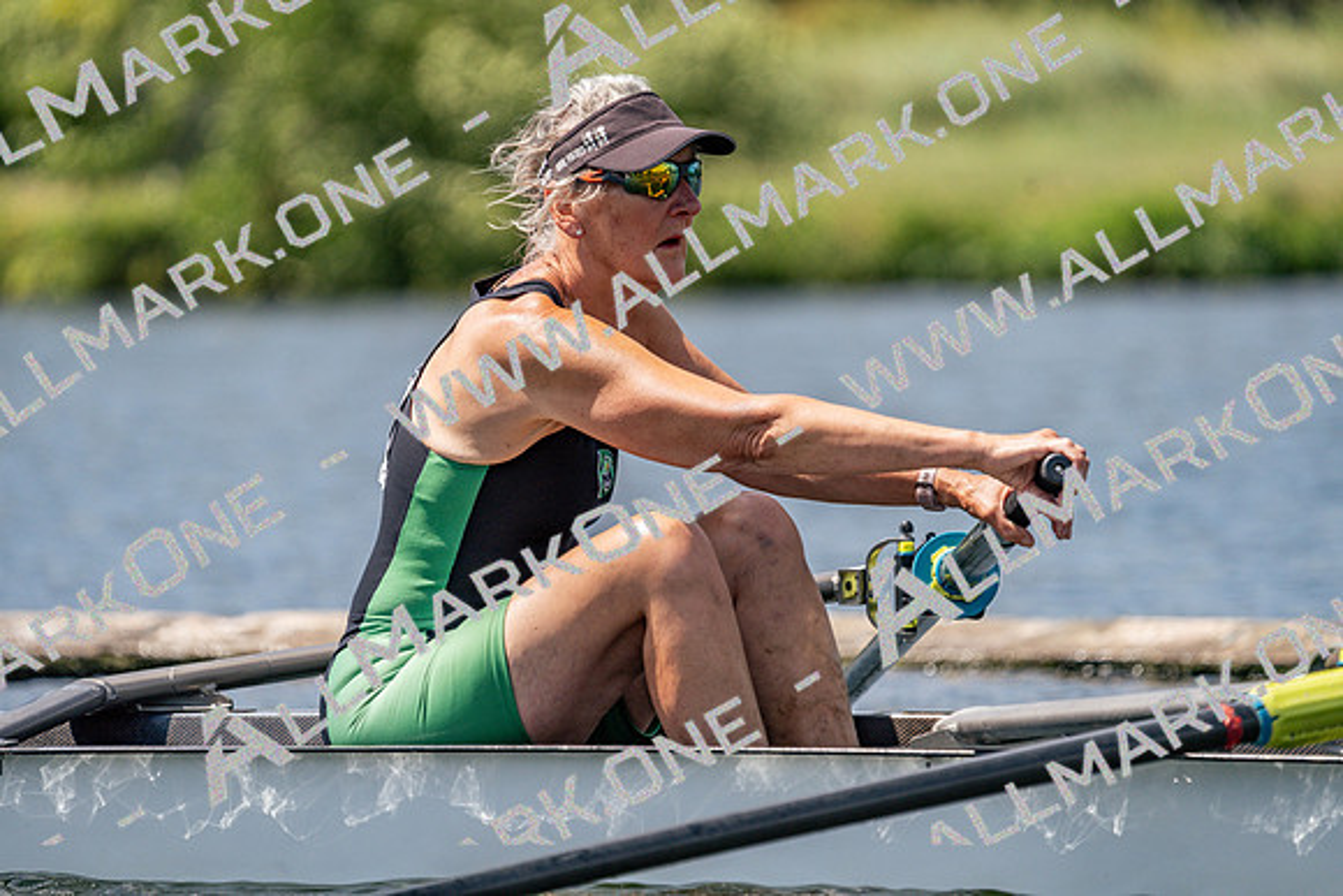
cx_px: 672
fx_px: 17947
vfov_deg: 2.9
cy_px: 448
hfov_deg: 4.3
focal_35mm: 481
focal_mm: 481
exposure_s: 1/2000
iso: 320
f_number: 6.3
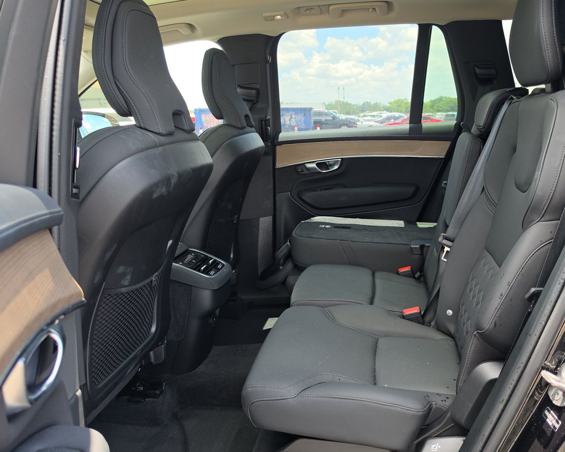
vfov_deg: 49.9
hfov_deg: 59.4
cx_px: 363
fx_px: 485
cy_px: 244
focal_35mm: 29
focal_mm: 6.5
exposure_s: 1/163
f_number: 1.4
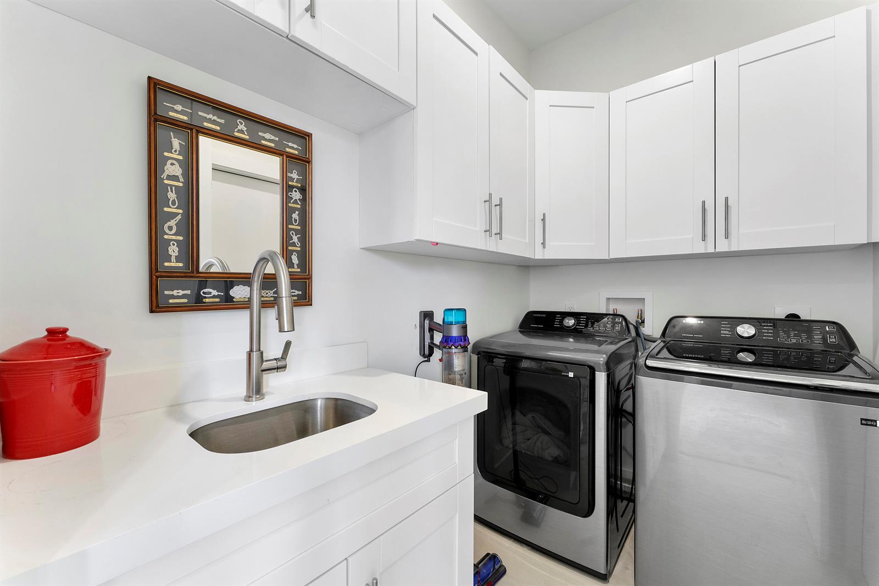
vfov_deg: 81.2
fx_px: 342
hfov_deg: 104.2
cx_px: 440
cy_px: 293
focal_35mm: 14
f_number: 8
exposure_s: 1/13
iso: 500
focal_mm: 14
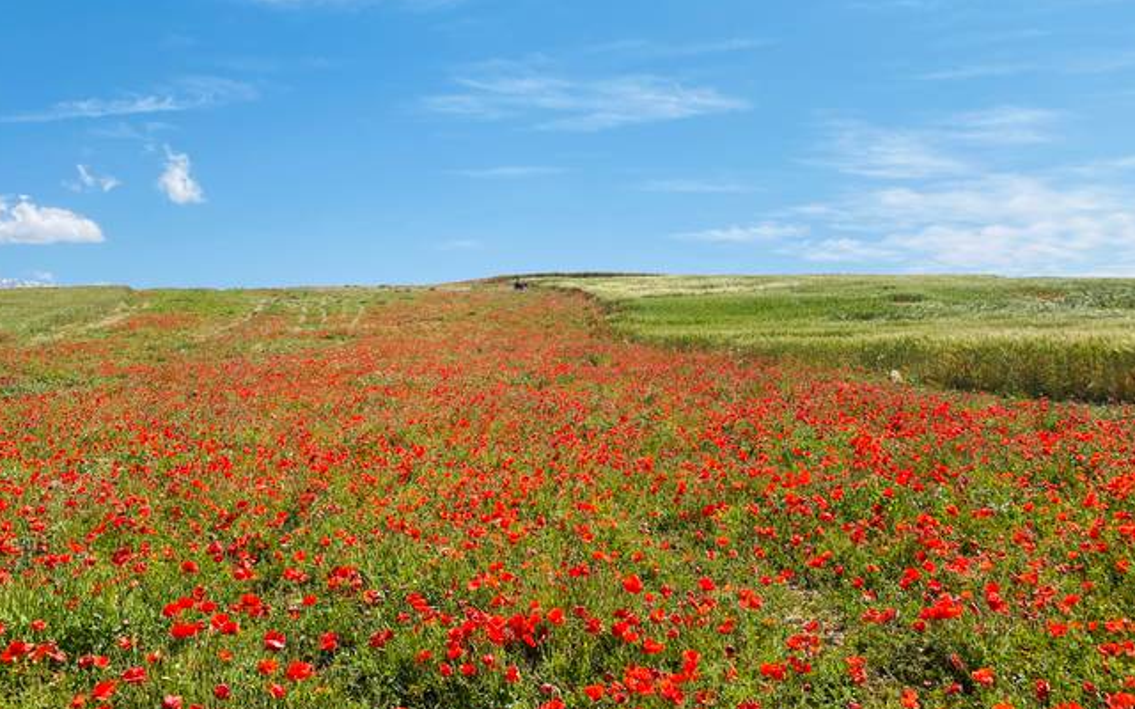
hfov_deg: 61.2
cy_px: 303
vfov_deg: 40.5
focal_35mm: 31
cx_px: 569
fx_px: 959
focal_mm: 4.25
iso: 32
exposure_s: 1/3300
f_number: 1.8
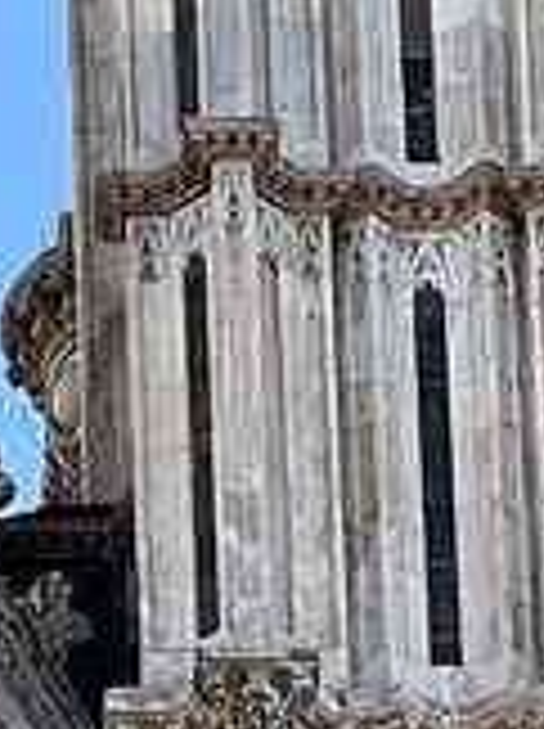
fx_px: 12017
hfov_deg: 2.6
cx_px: -710
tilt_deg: +29.6
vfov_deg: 3.4
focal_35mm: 572
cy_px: 2228
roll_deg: -1.0
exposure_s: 1/251
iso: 32
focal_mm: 9
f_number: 2.8
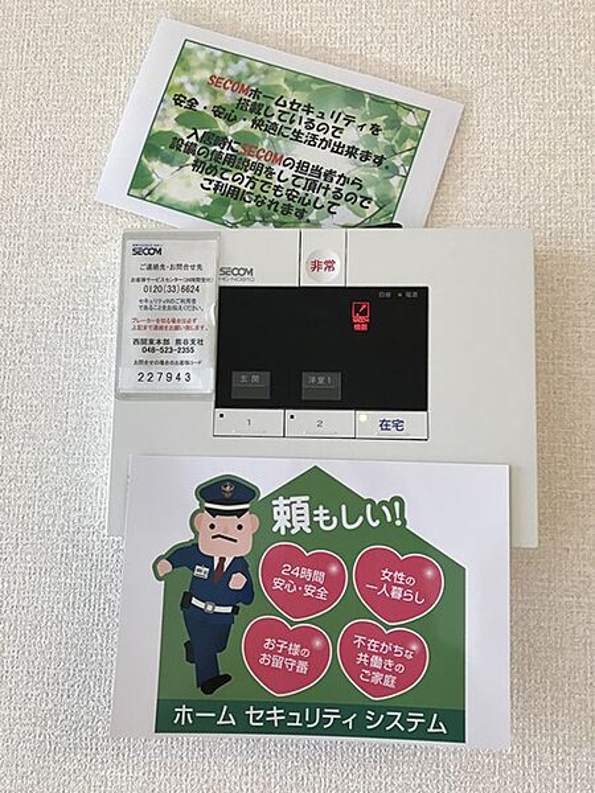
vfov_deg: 63.4
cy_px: 396
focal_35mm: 28
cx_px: 298
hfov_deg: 49.7
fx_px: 642
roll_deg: +0.0
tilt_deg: +6.7
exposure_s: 1/33
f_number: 1.8
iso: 40
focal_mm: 3.99
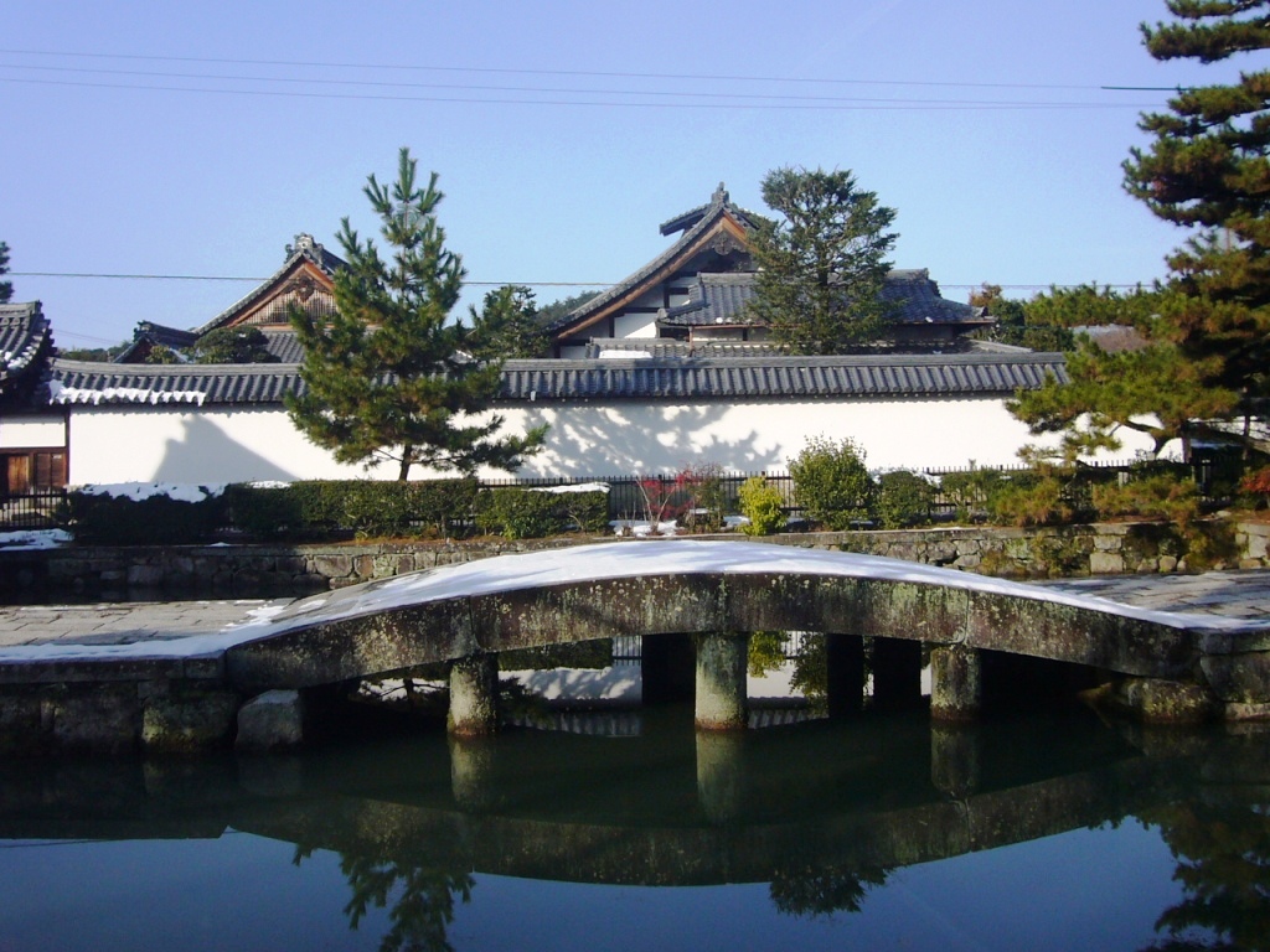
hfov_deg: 46.8
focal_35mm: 40
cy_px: 476
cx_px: 635
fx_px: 1468
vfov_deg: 36.0
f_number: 5.6
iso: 80
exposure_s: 1/400
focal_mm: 4.7
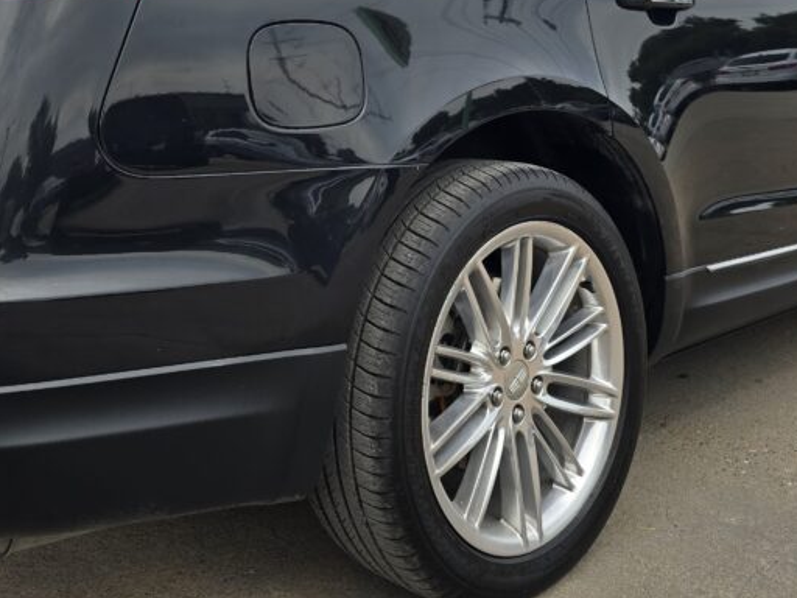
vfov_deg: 30.1
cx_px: 319
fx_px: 1059
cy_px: 53
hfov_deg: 41.1
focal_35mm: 46
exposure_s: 1/550
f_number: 1.7
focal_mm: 6.3
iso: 12
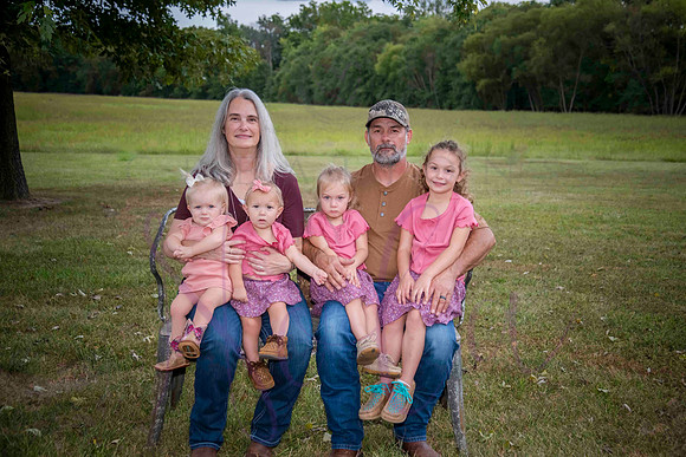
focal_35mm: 46
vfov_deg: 29.3
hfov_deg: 42.7
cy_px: 228
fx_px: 877
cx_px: 343
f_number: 4.2
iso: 400
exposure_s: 1/640
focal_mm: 46
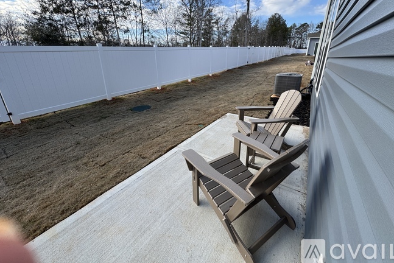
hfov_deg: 100.4
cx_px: 196
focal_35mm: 15
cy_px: 111
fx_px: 164
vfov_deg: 76.9
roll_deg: -0.8
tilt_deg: -18.9
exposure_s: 1/383
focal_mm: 2.22
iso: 40
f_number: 2.2
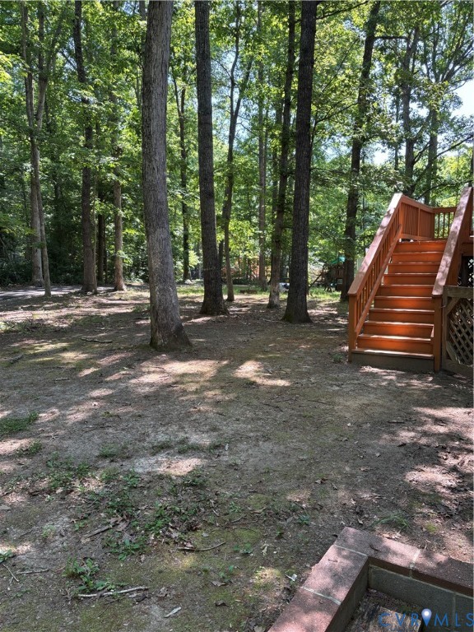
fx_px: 475
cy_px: 316
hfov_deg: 53.1
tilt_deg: -6.8
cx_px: 237
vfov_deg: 67.3
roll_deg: +0.8
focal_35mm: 26
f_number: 1.6
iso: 64
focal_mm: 5.96
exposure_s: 1/169
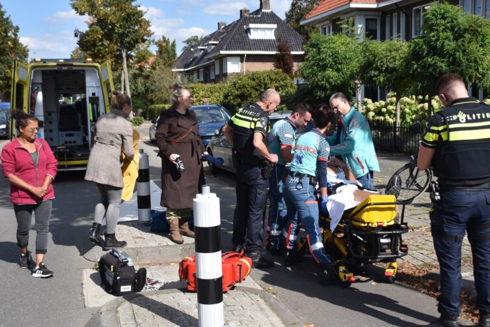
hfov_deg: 45.4
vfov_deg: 31.2
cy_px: 180
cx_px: 267
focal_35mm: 43
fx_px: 585
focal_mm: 24
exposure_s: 1/2000
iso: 250
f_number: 3.8
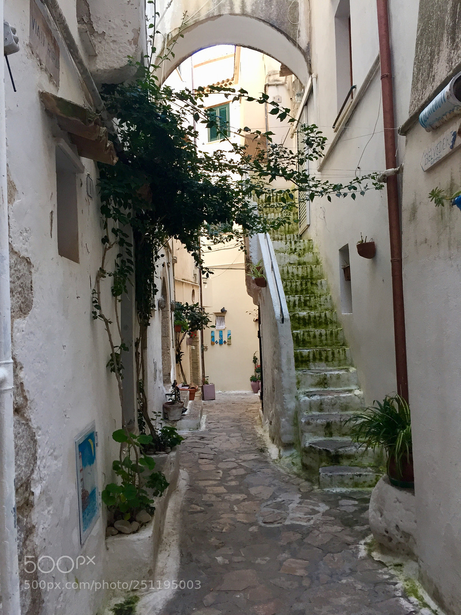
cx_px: 230
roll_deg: +1.7
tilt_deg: +1.9
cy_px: 308
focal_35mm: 29
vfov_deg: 61.7
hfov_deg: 48.2
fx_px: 515
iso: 40
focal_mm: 4.15
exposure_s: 1/33
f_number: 2.2
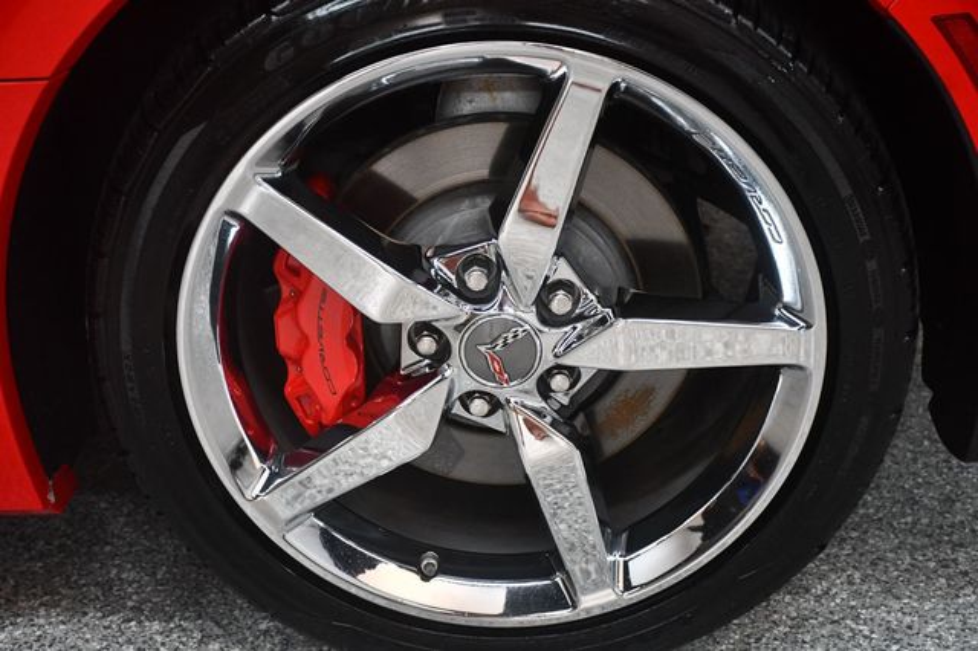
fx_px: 2036
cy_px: 326
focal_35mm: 75
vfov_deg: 18.2
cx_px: 489
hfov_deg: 27.0
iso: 3200
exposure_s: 1/125
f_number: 4.8
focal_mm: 50
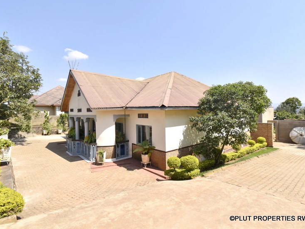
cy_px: 110
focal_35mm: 17
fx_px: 150
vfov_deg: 74.7
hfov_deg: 91.0
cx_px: 155
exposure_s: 1/400
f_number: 8
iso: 100
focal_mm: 10
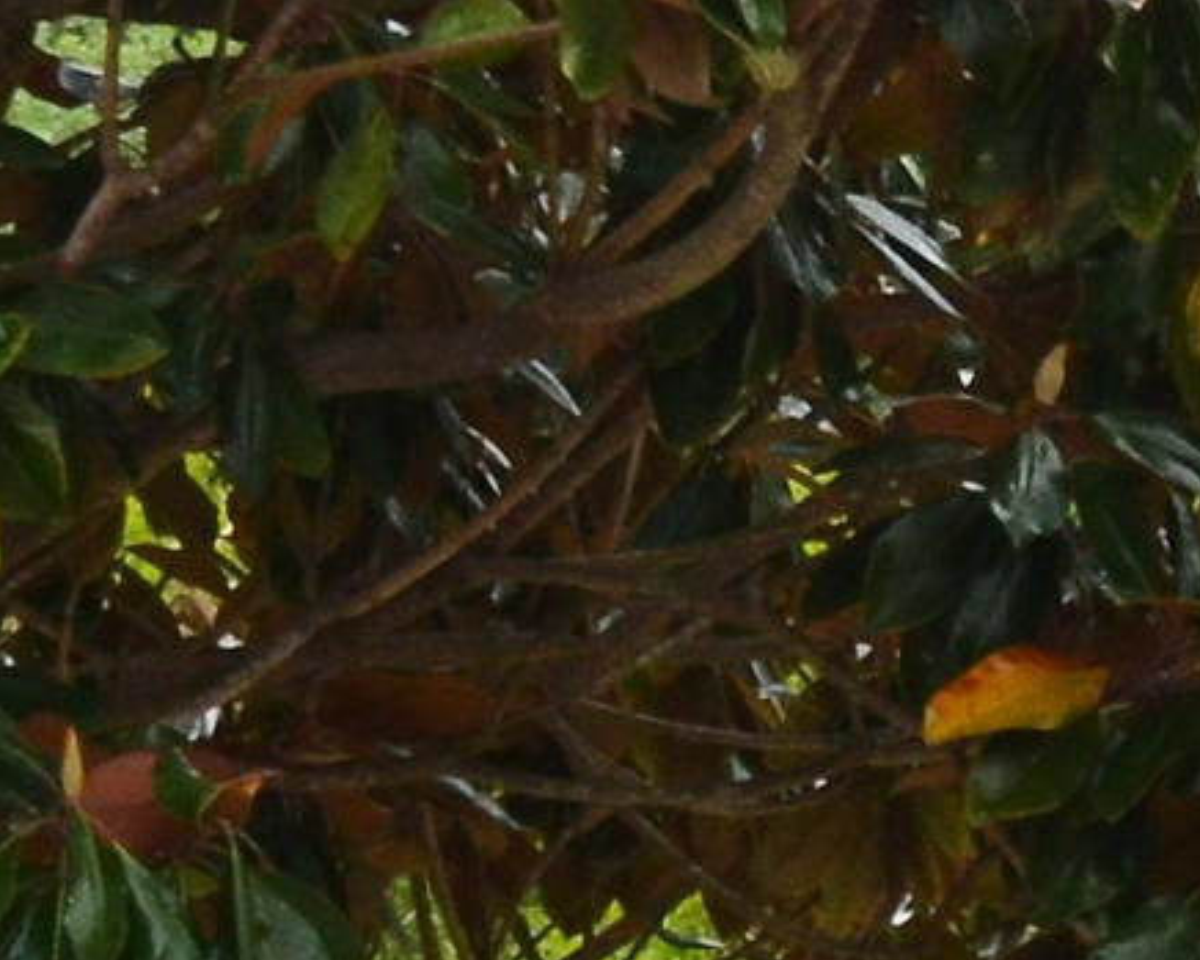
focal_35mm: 368
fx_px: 13073
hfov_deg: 4.9
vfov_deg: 4.2
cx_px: 4104
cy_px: 1714
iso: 400
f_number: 10
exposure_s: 1/250
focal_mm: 38
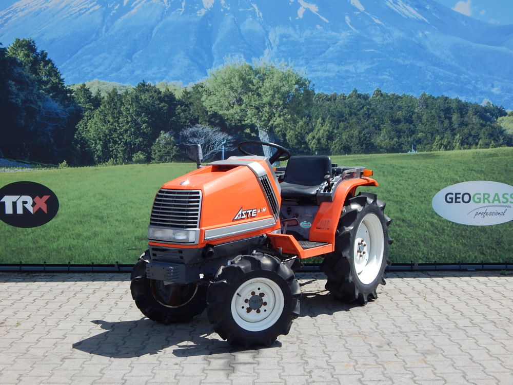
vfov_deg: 30.3
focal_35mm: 48
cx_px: 256
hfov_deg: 39.7
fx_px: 711
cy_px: 192
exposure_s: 1/800
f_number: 3.7
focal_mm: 8.6
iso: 125
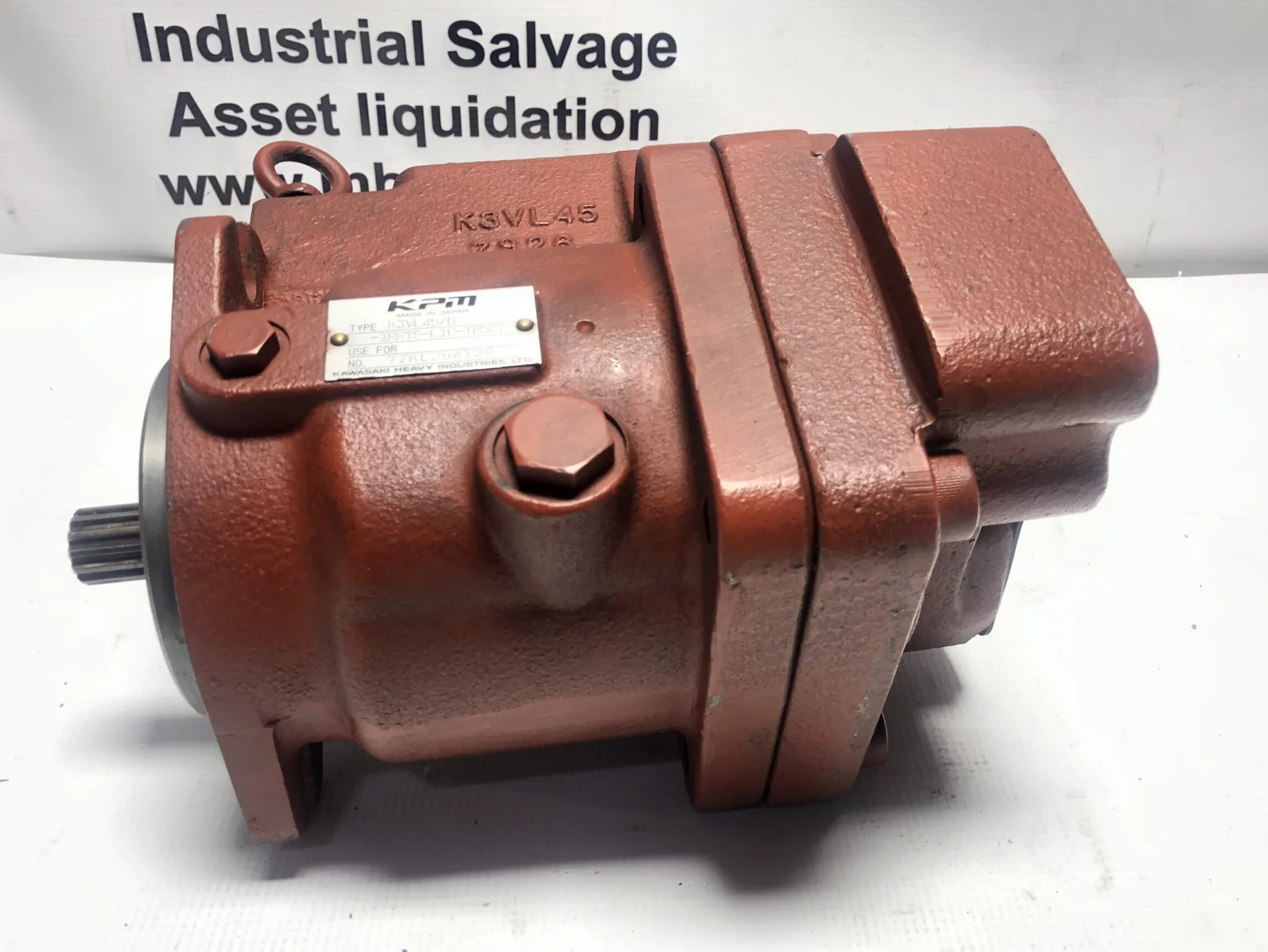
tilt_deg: -32.9
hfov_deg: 58.3
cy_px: 467
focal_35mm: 31
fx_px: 1136
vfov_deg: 45.4
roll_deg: -2.8
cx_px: 654
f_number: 1.8
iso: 50
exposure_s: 1/120
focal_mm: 3.99
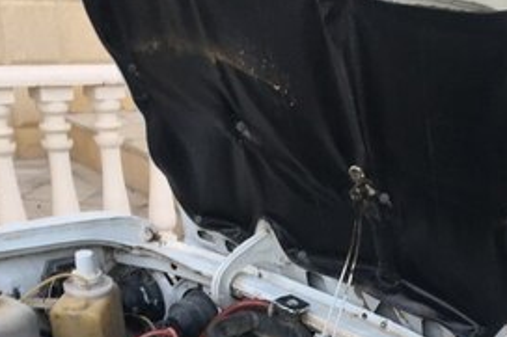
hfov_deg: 35.9
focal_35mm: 55
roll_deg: -2.9
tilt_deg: -25.5
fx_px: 774
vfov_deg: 22.5
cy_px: 410
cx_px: 337
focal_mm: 4.15
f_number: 2.2
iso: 40
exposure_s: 1/100
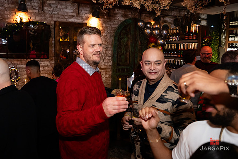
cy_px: 61
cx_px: 93
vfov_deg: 43.3
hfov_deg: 61.3
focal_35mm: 30
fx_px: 198
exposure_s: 1/100
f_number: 3.2
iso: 3200
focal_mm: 24
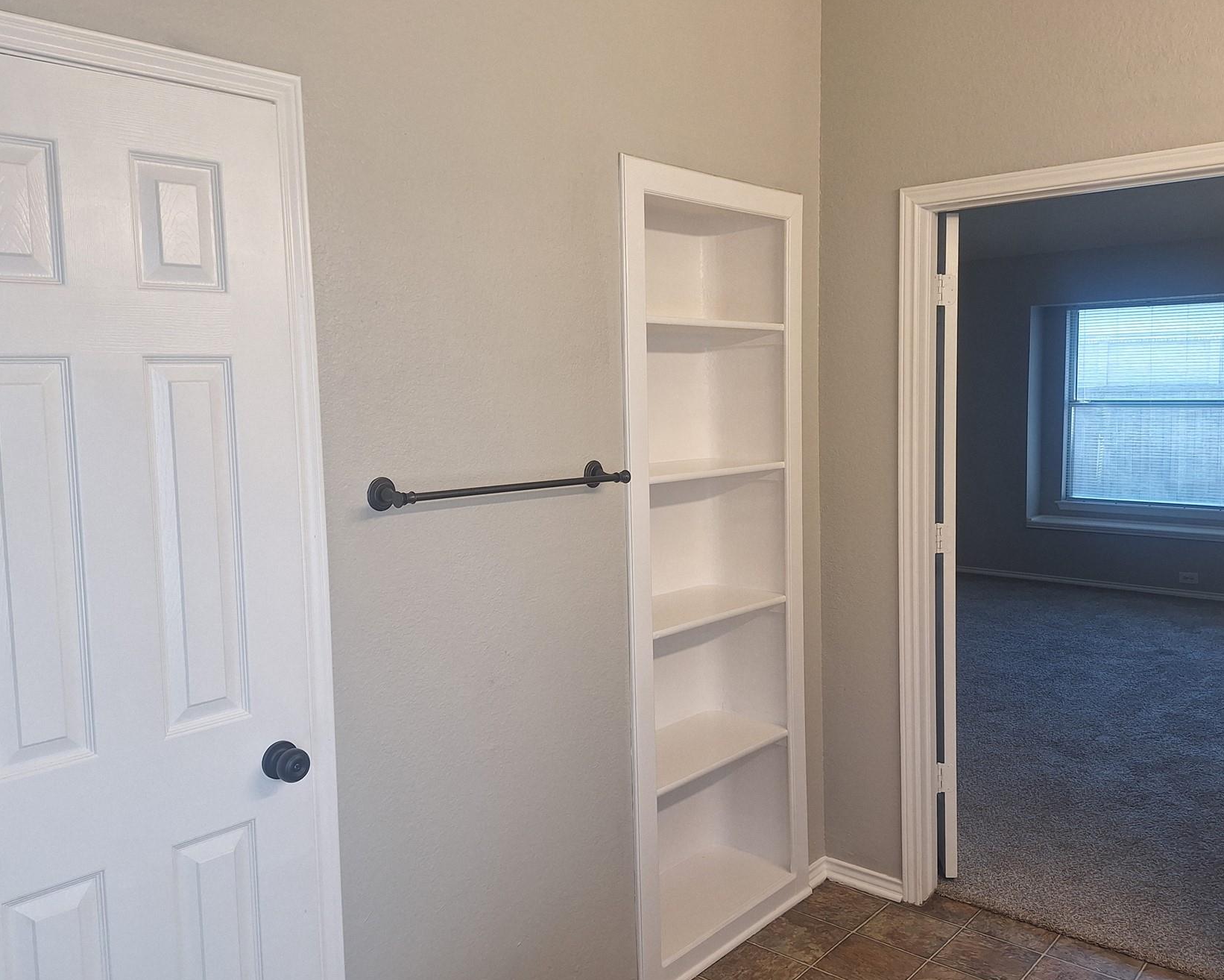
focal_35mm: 28
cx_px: 643
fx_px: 1014
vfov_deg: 51.5
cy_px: 470
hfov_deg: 62.2
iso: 40
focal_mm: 5.54
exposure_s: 1/60
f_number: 1.8
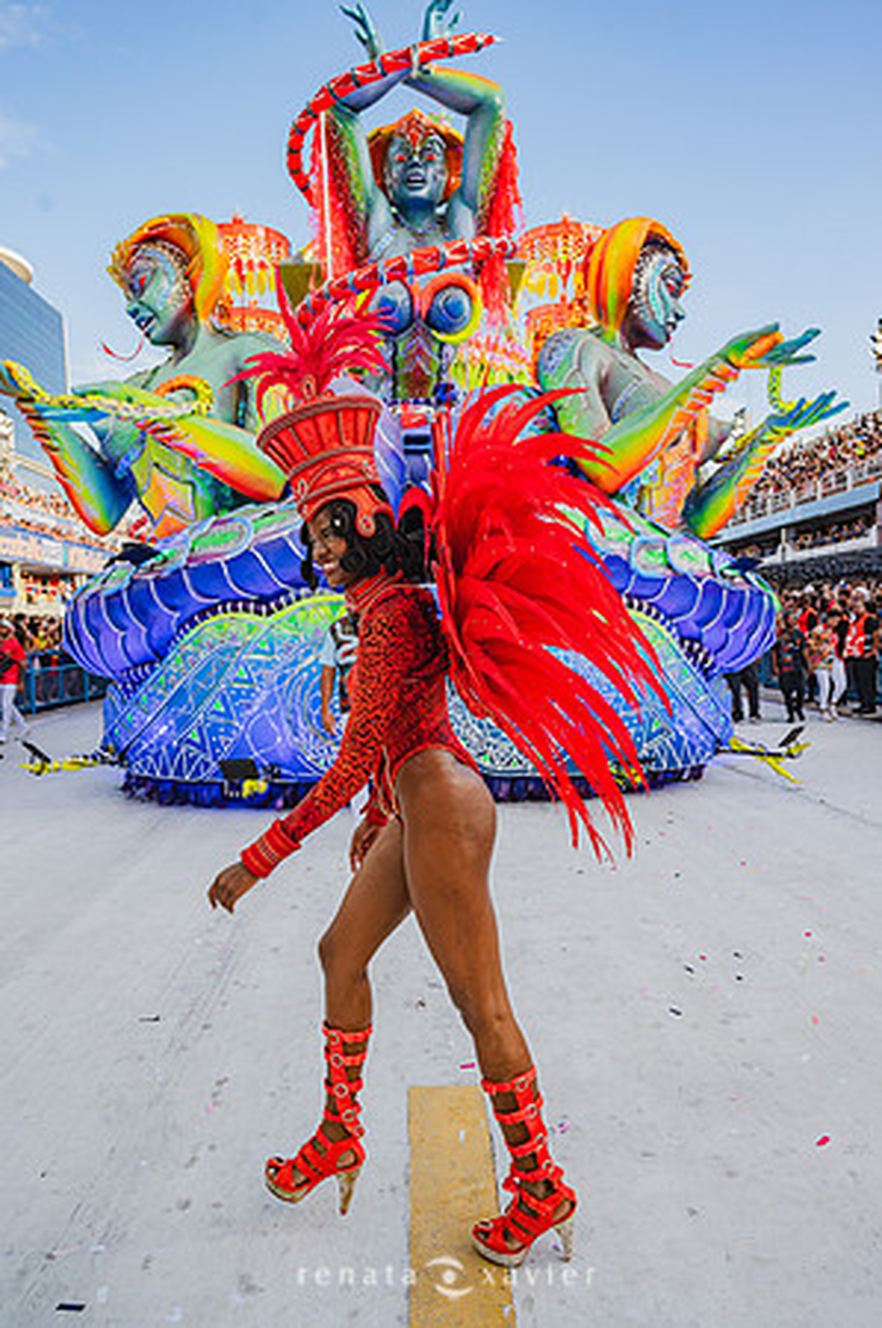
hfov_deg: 47.1
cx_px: 441
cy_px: 664
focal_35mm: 28
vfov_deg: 66.5
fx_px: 1013
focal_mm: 27.5
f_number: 5.6
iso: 640
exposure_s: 1/1250
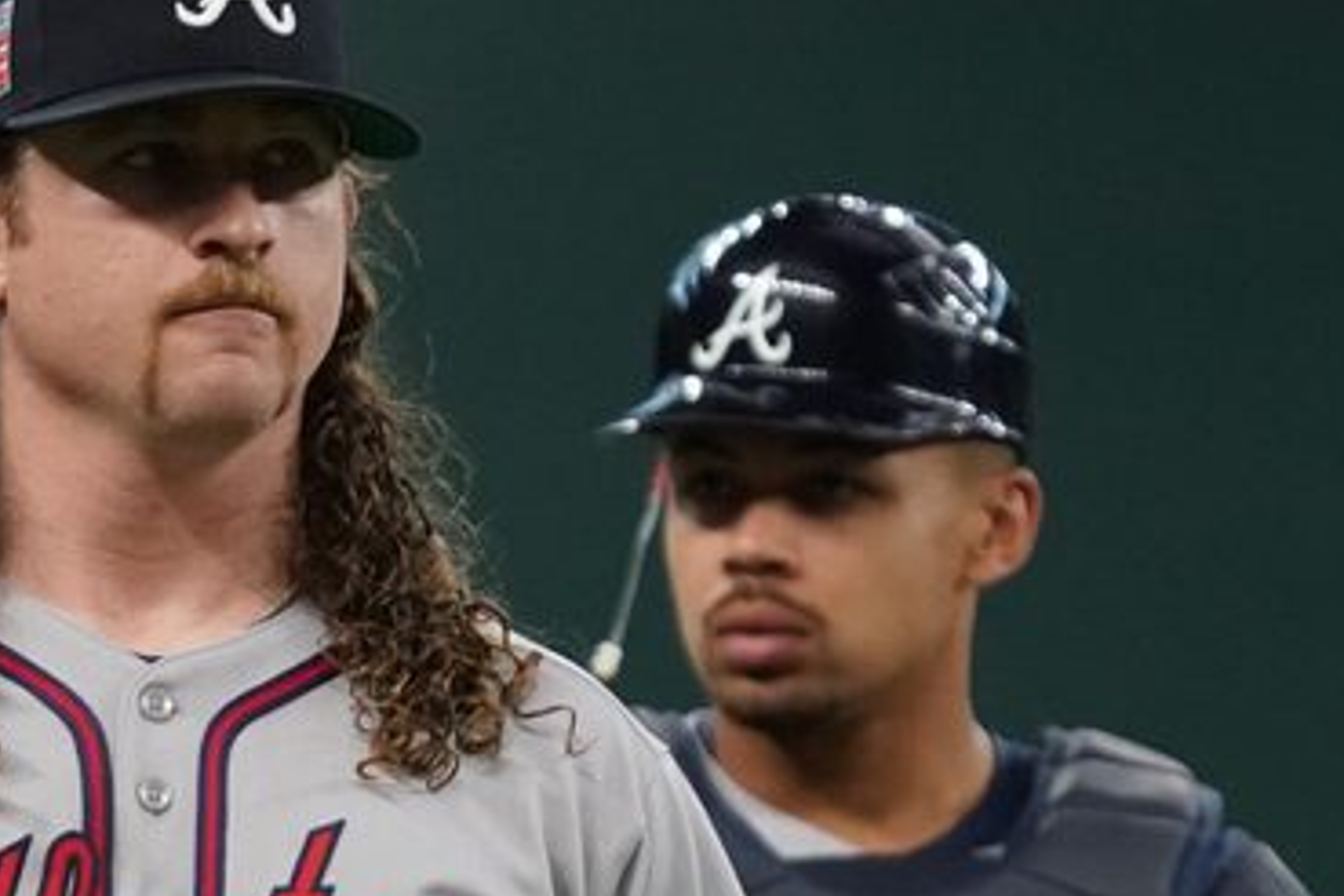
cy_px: 1162
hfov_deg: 1.7
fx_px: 45431
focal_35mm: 1217
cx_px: 135
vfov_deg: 1.1
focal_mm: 374
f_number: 6.3
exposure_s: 1/1600
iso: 6400
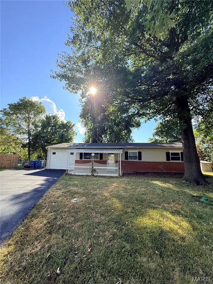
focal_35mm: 14
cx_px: 106
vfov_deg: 102.1
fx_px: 115
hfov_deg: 85.7
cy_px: 142
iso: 64
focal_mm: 2.22
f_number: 2.2
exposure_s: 1/479
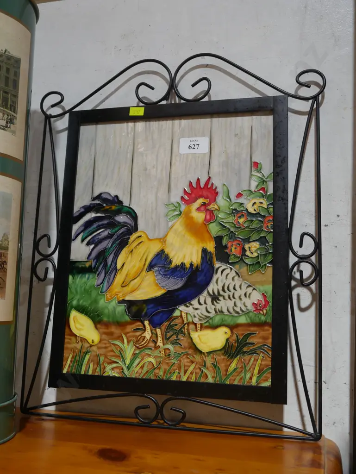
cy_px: 237
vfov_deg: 46.8
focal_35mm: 40
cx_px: 178
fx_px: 548
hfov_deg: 36.0
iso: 640
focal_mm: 20
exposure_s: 1/60
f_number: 5
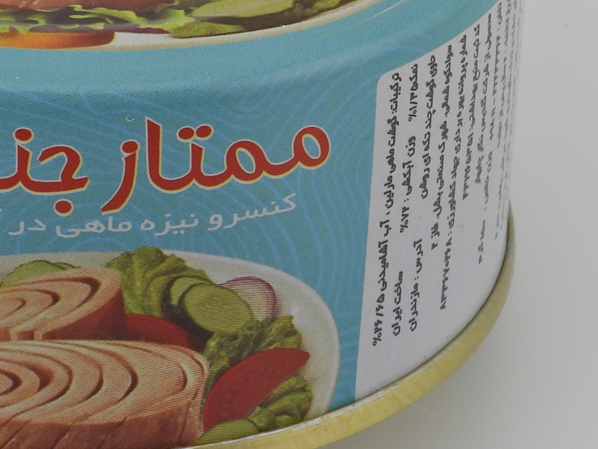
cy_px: 59
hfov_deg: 6.8
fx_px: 5010
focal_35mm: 290
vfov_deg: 5.1
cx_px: 132
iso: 100
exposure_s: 1/40
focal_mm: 17.5
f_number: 5.6
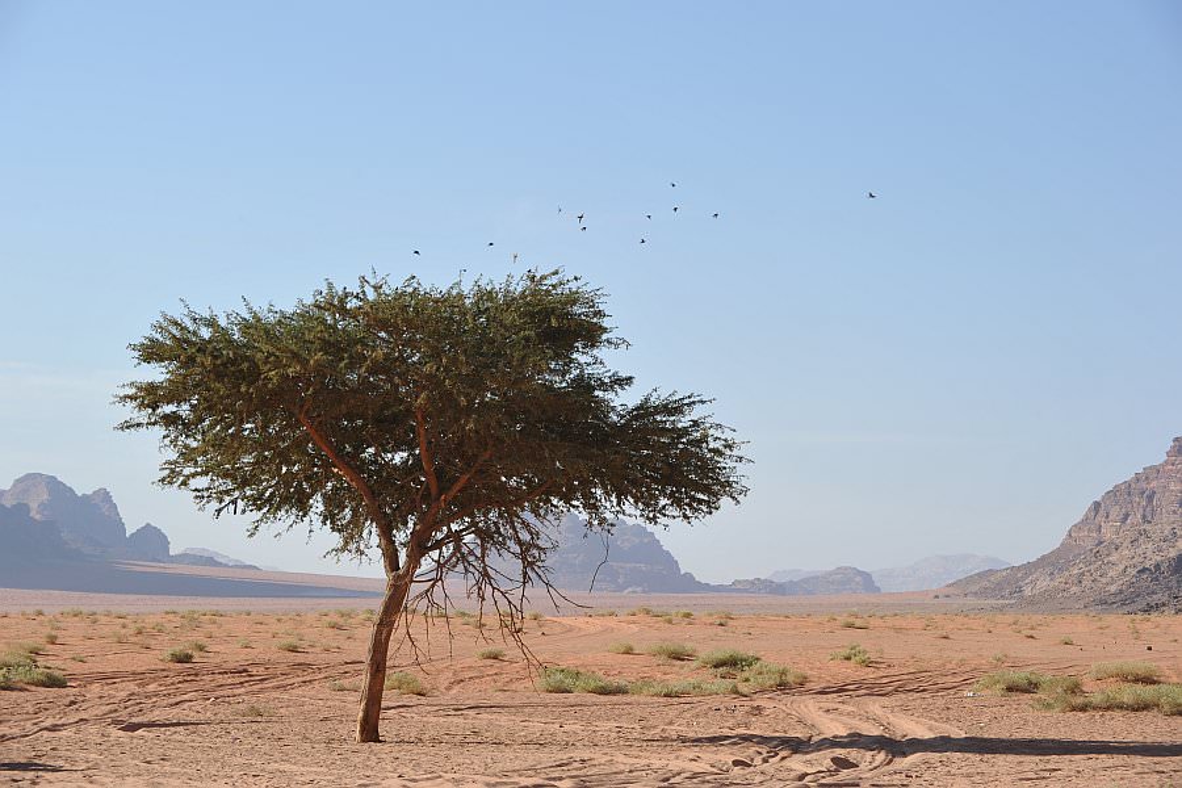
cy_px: 394
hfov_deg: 19.5
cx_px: 591
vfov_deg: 13.0
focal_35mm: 105
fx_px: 3447
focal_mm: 105
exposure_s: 1/320
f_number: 10
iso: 200
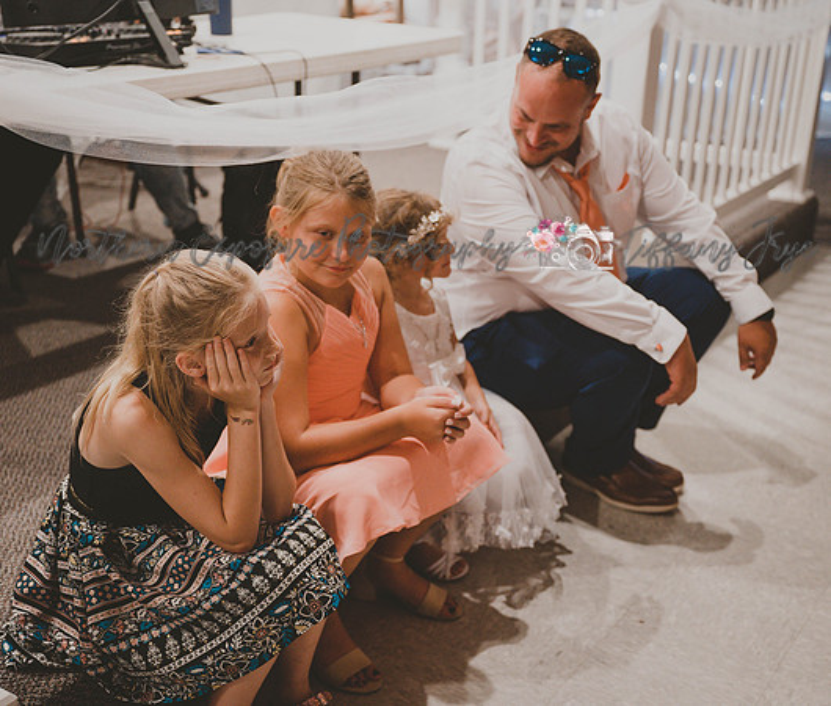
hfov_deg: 38.8
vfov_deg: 33.3
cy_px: 353
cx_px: 453
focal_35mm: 47
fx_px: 1178
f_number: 2.8
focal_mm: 40
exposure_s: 1/125
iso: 2800
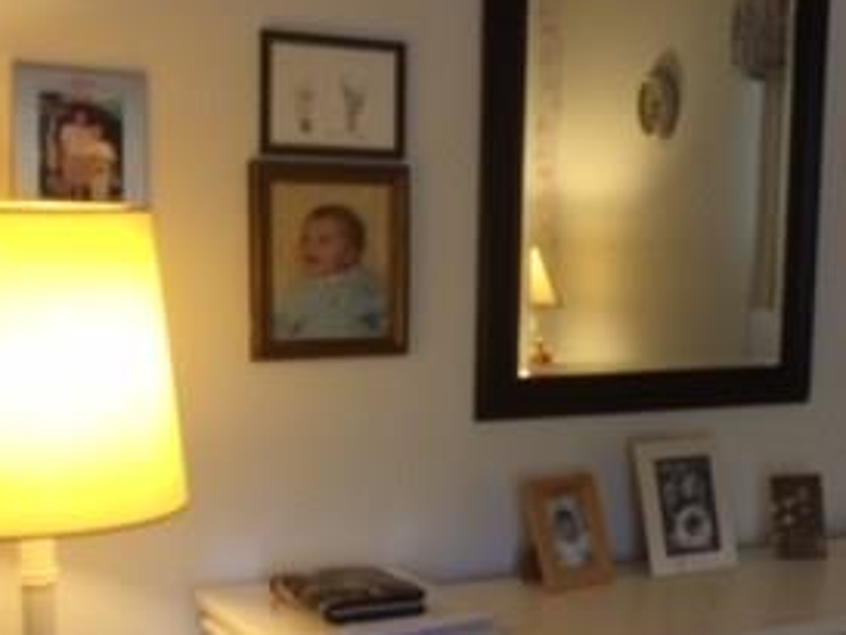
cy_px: 412
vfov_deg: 21.6
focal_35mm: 68
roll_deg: -2.0
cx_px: 716
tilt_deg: -6.4
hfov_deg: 27.8
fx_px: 1663
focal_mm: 4.15
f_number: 2.2
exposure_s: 1/30
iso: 160
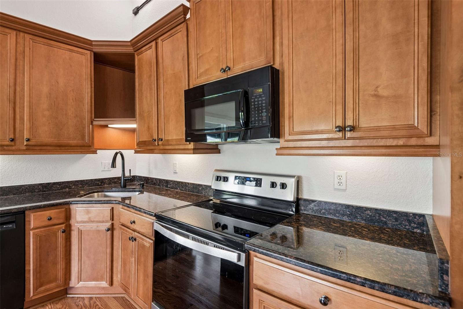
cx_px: 232
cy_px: 154
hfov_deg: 96.7
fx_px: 206
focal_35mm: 16
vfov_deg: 73.7
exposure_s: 1/8
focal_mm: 16
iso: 400
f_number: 8
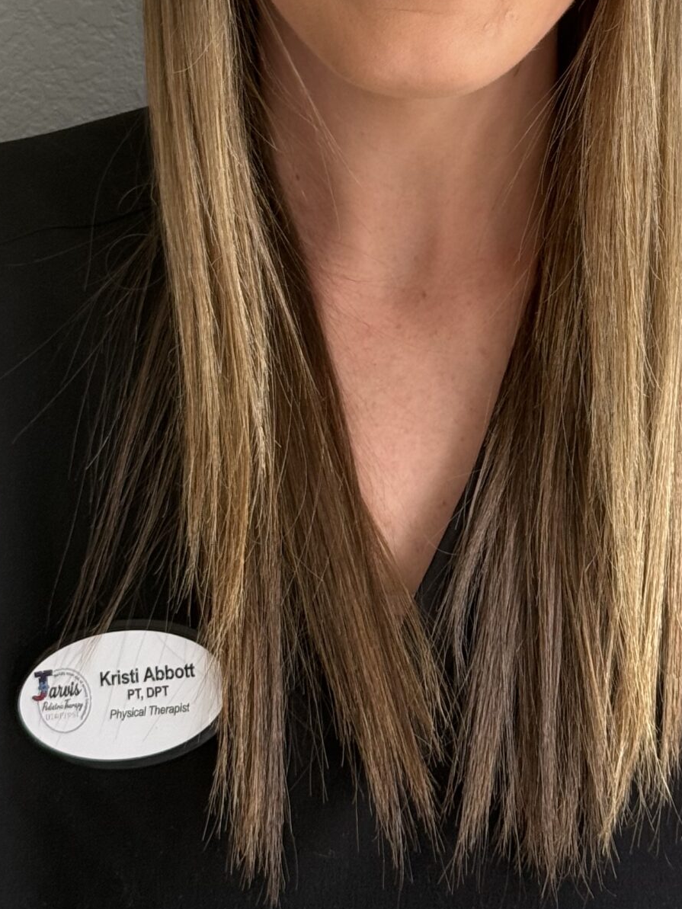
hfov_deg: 14.3
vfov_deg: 18.6
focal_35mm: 103
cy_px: -8
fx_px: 2705
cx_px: 465
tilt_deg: -5.9
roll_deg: +0.1
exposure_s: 1/60
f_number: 1.78
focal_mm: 6.76
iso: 50
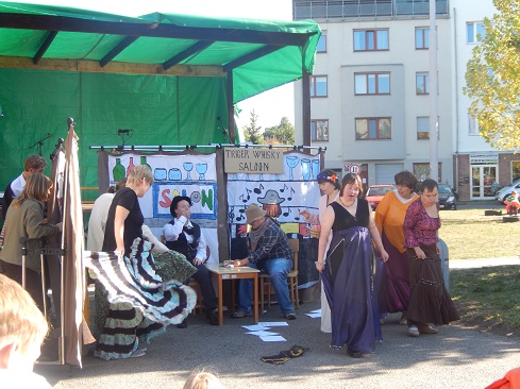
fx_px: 871
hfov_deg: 33.3
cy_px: 194
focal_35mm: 58
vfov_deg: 25.2
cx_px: 260
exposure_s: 1/125
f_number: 4.6
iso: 125
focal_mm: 10.4
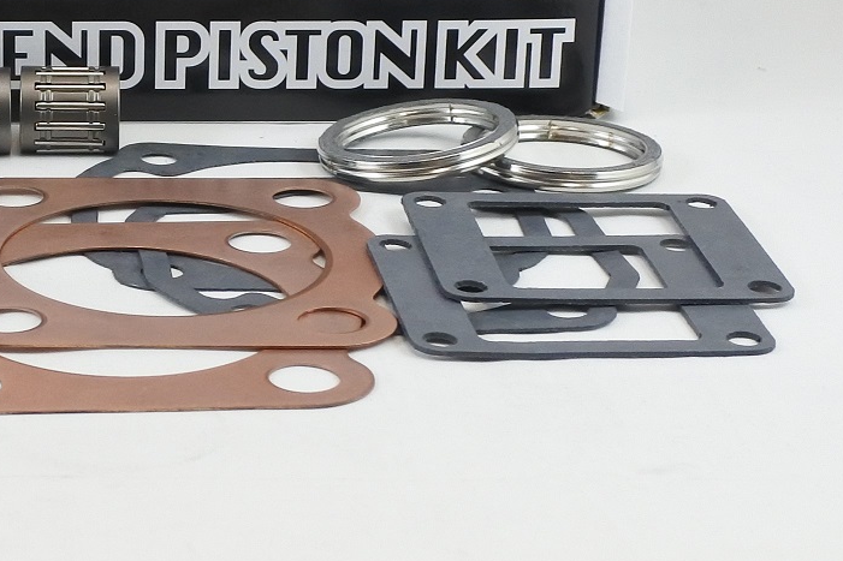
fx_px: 1615
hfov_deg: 27.2
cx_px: -48
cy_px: -55
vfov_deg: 18.9
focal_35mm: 69
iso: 400
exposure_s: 1/160
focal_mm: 11.2
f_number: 3.8
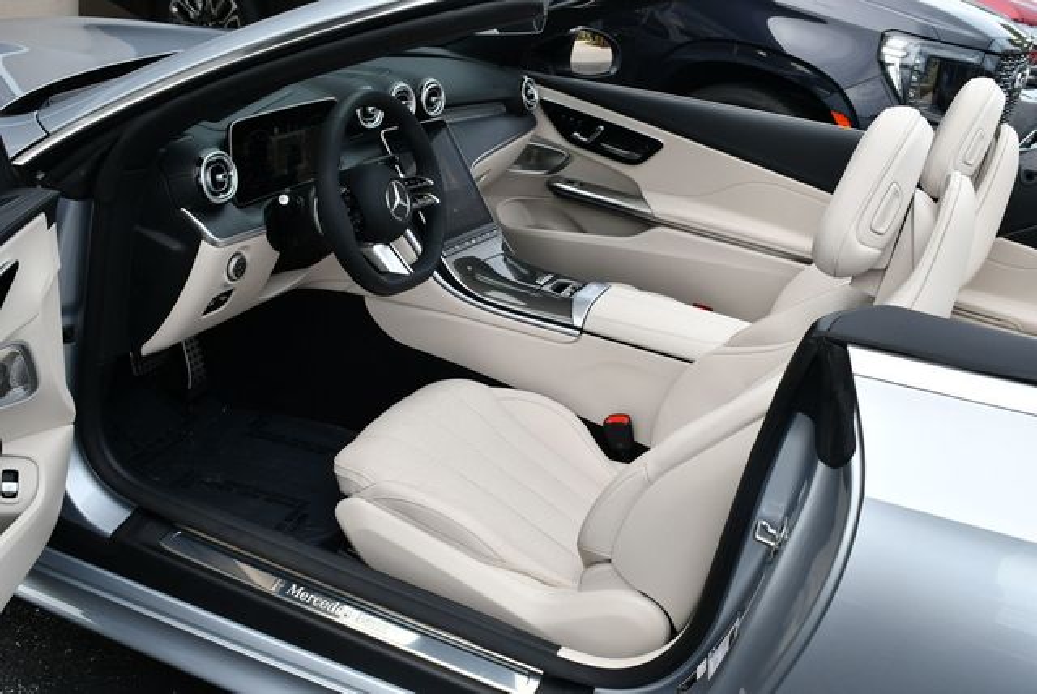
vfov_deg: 36.9
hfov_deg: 53.1
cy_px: 347
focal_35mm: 36
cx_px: 518
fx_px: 1038
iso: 200
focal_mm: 18
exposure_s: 1/250
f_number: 7.1
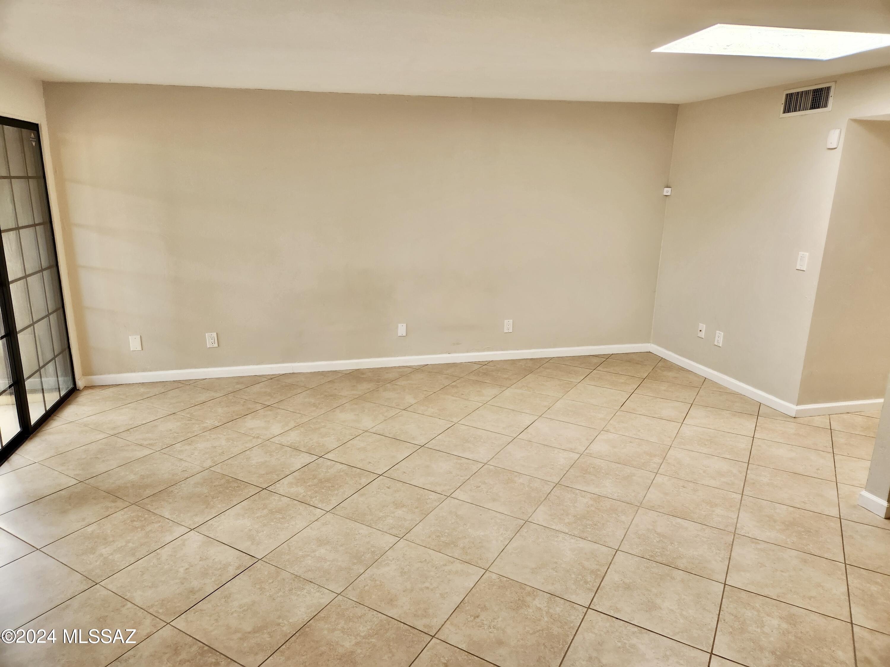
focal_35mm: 23
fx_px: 591
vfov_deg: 58.9
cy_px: 334
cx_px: 445
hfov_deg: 73.9
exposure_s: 1/180
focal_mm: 5.4
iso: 100
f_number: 1.8
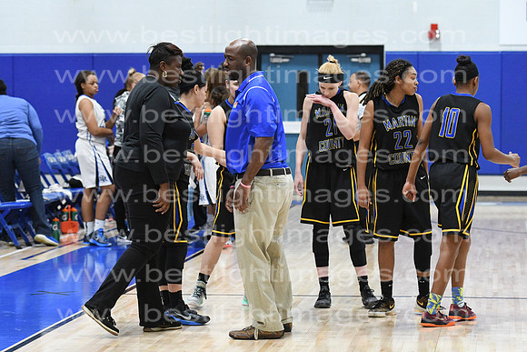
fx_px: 2021
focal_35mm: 138
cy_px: 176
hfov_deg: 14.9
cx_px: 264
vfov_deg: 9.9
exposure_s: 1/640
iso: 5000
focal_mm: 92
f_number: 3.5
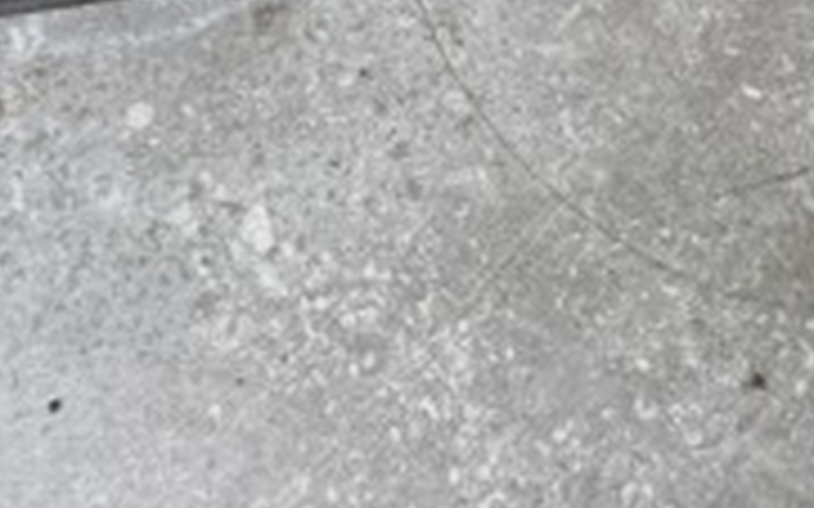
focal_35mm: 90
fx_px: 1996
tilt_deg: -78.3
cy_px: -139
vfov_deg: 14.0
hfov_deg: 22.9
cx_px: 553
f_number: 1.78
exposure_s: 1/473
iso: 80
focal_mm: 6.76
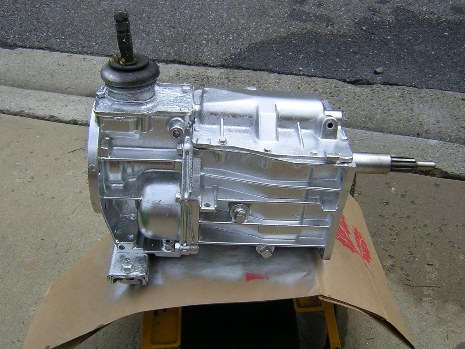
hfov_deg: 51.4
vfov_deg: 39.7
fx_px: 484
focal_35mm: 36
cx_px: 232
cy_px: 174
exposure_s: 1/336
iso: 100
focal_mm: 4.7
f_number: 5.2
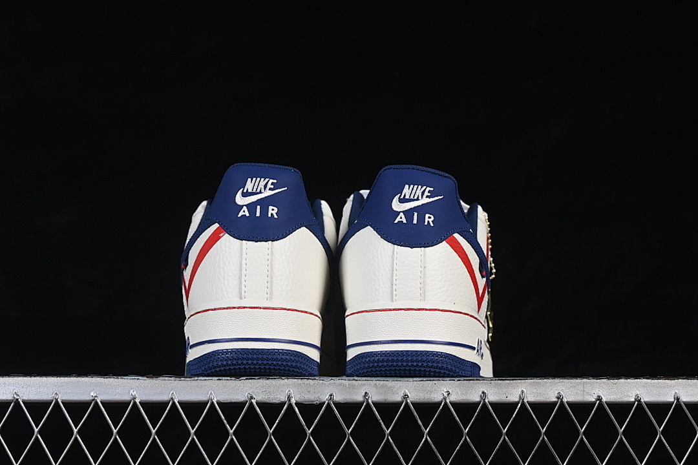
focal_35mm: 75
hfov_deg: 27.0
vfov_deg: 18.2
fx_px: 1454
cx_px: 349
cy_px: 232
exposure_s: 1/80
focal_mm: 50
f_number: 8
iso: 160
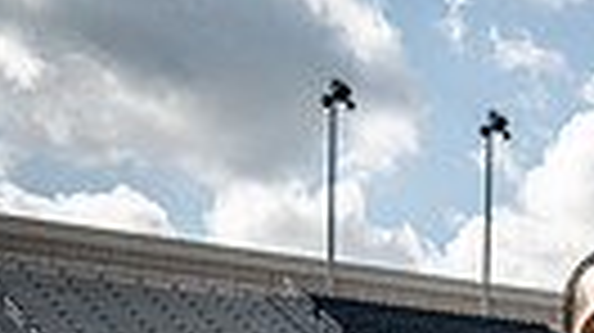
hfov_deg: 16.3
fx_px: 2030
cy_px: 896
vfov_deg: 8.3
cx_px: 576
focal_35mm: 129
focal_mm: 36
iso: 125
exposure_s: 1/250
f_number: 8
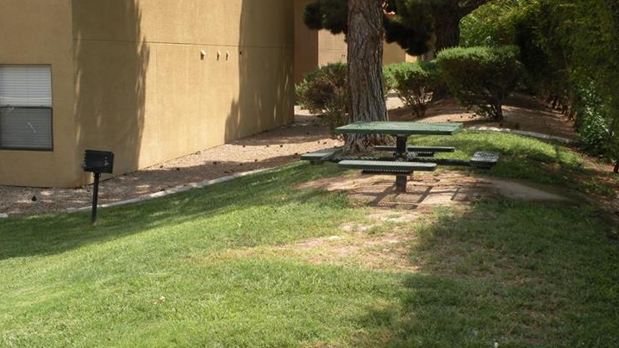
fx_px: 837
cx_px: 315
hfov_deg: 40.6
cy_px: 142
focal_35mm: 51
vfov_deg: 23.5
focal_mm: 7.4
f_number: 5.6
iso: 64
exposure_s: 1/176
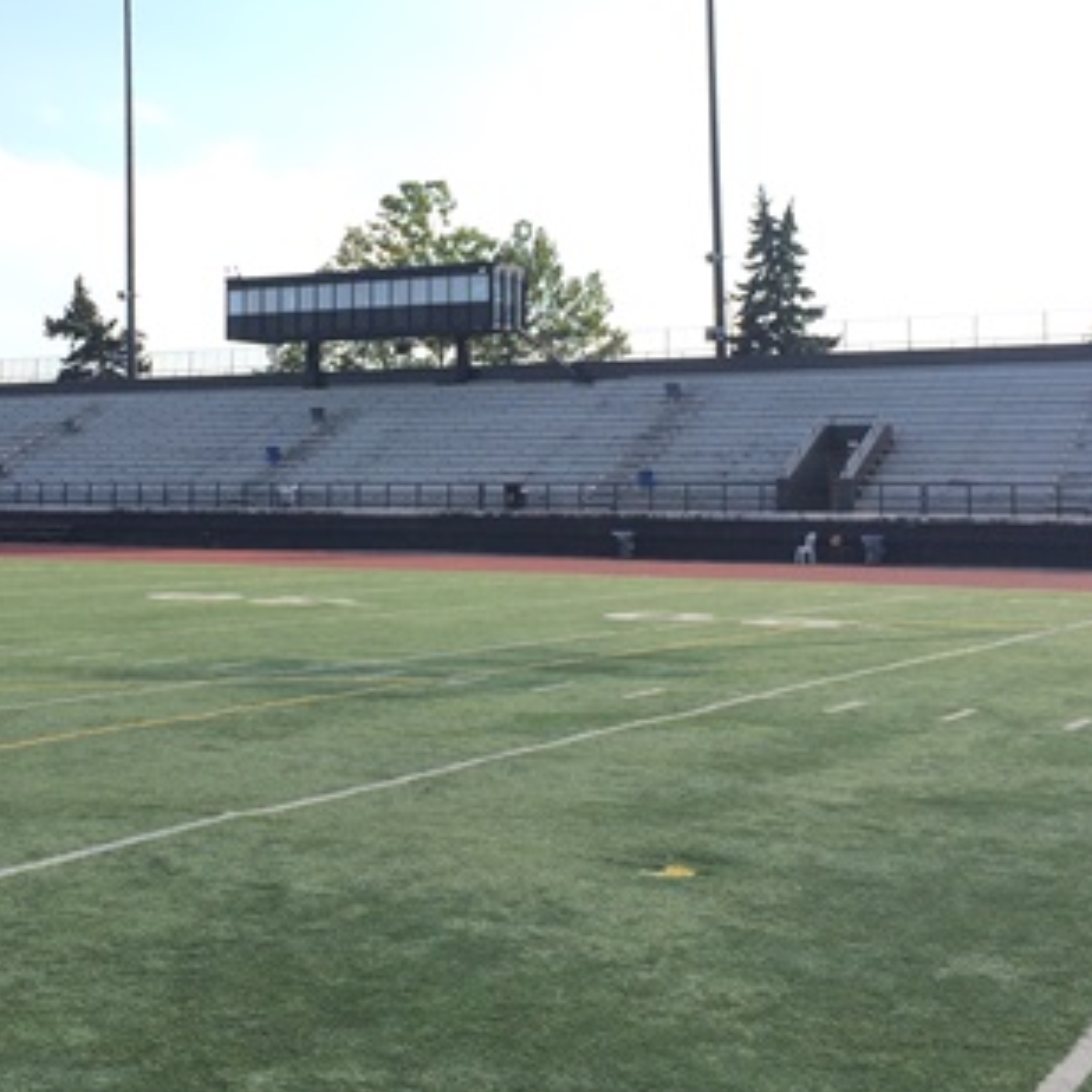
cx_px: 415
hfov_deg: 33.9
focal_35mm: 50
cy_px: 355
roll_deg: -1.0
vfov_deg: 33.7
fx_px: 1785
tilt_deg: +4.4
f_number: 2.2
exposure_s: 1/1208
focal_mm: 4.15
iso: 32
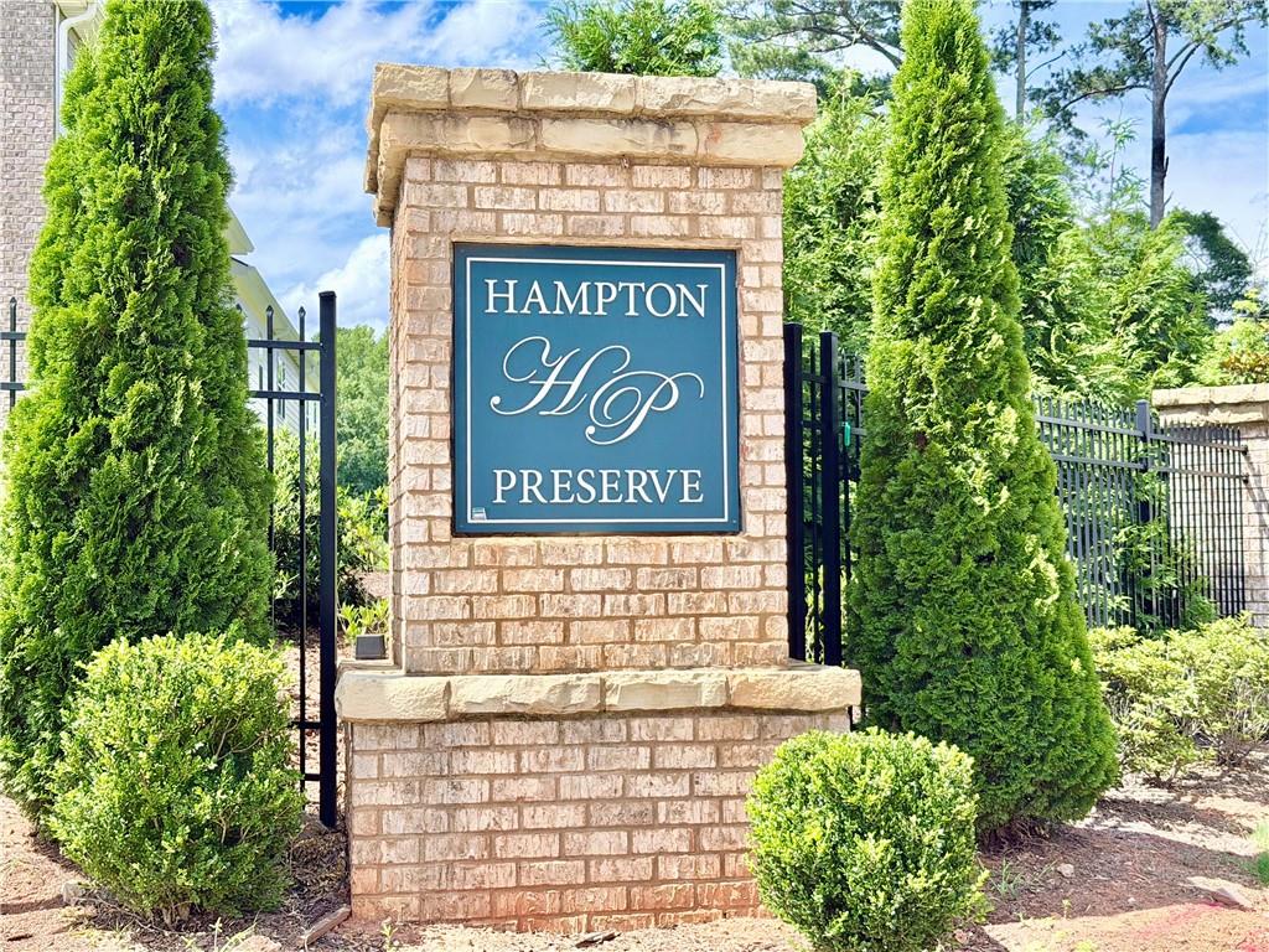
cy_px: 476
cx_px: 634
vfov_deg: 30.3
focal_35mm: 48
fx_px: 1760
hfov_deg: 39.7
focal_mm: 6.76
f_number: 1.78
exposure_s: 1/2273
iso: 100
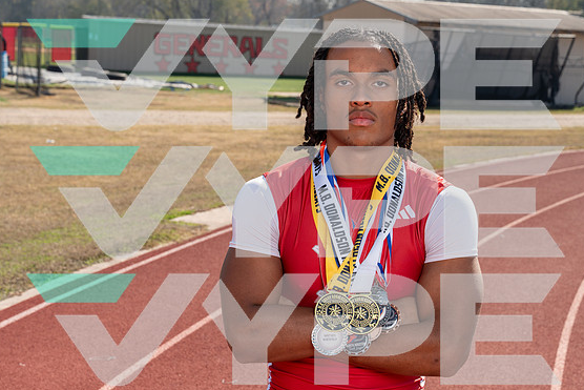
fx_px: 1184
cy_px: 202
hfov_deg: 27.7
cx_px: 297
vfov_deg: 18.7
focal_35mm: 73
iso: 125
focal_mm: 70
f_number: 9
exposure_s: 1/200
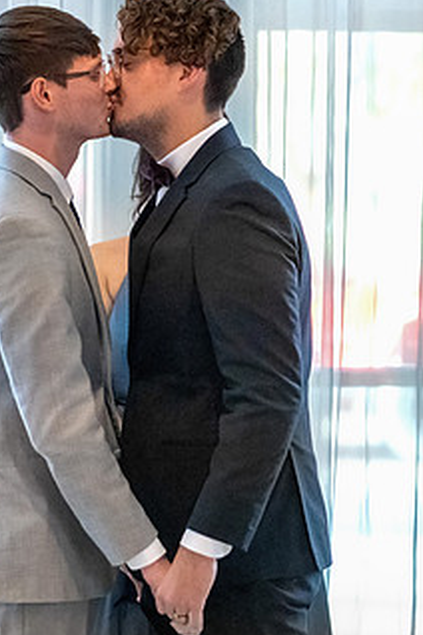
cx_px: 126
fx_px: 1745
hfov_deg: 13.8
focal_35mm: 99
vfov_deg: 20.6
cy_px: 325
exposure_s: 1/500
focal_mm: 70
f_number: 2.8
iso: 5000
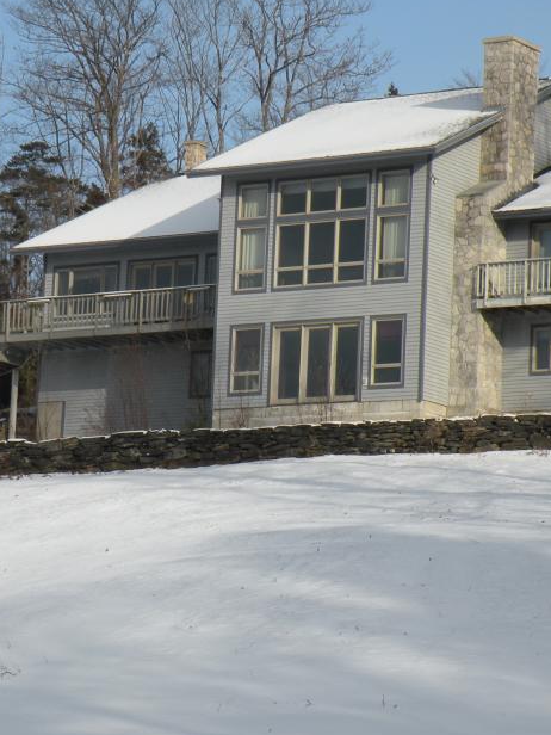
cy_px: 294
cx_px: 200
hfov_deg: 8.8
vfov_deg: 11.8
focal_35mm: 168
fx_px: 3566
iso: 64
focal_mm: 17.9
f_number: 7.1
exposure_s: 1/230
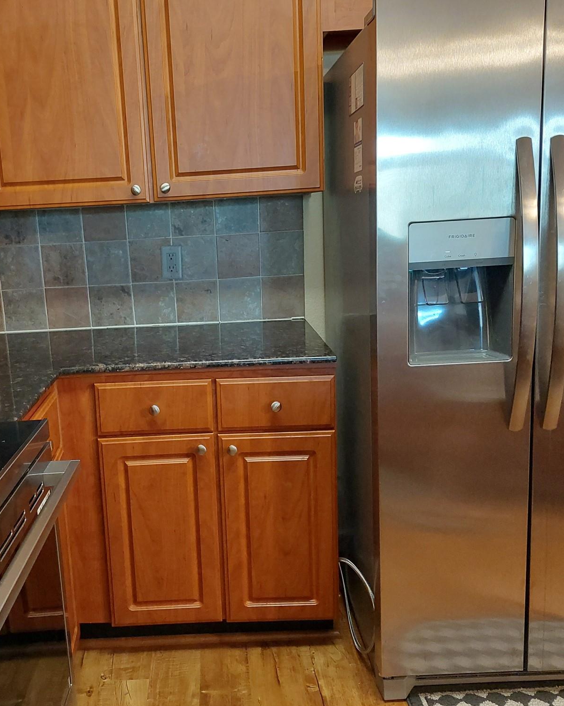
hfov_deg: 45.2
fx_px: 668
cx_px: 198
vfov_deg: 55.7
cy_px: 347
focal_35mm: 32
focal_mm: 5.23
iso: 500
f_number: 1.8
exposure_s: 1/24
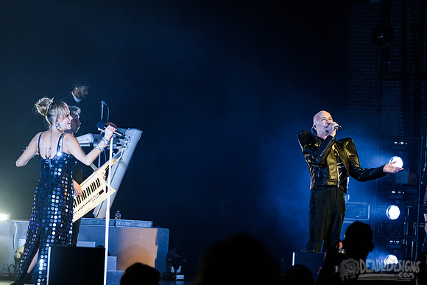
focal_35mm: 170
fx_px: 2017
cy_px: 142
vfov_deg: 8.1
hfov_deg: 12.1
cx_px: 214
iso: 4000
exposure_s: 1/250
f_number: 5
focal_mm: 170
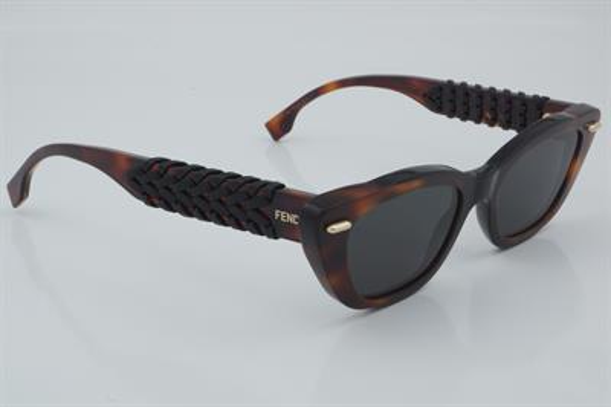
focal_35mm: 60
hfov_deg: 33.4
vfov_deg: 22.6
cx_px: 306
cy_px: 204
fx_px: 1017
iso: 100
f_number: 32
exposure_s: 1/4
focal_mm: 40
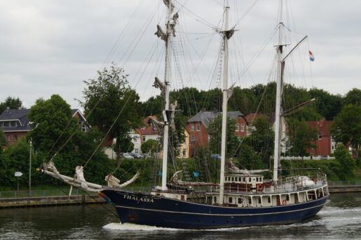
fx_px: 902
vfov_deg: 15.2
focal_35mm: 90
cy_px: 109
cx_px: 213
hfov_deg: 22.6
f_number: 6.3
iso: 100
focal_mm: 40
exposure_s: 1/100
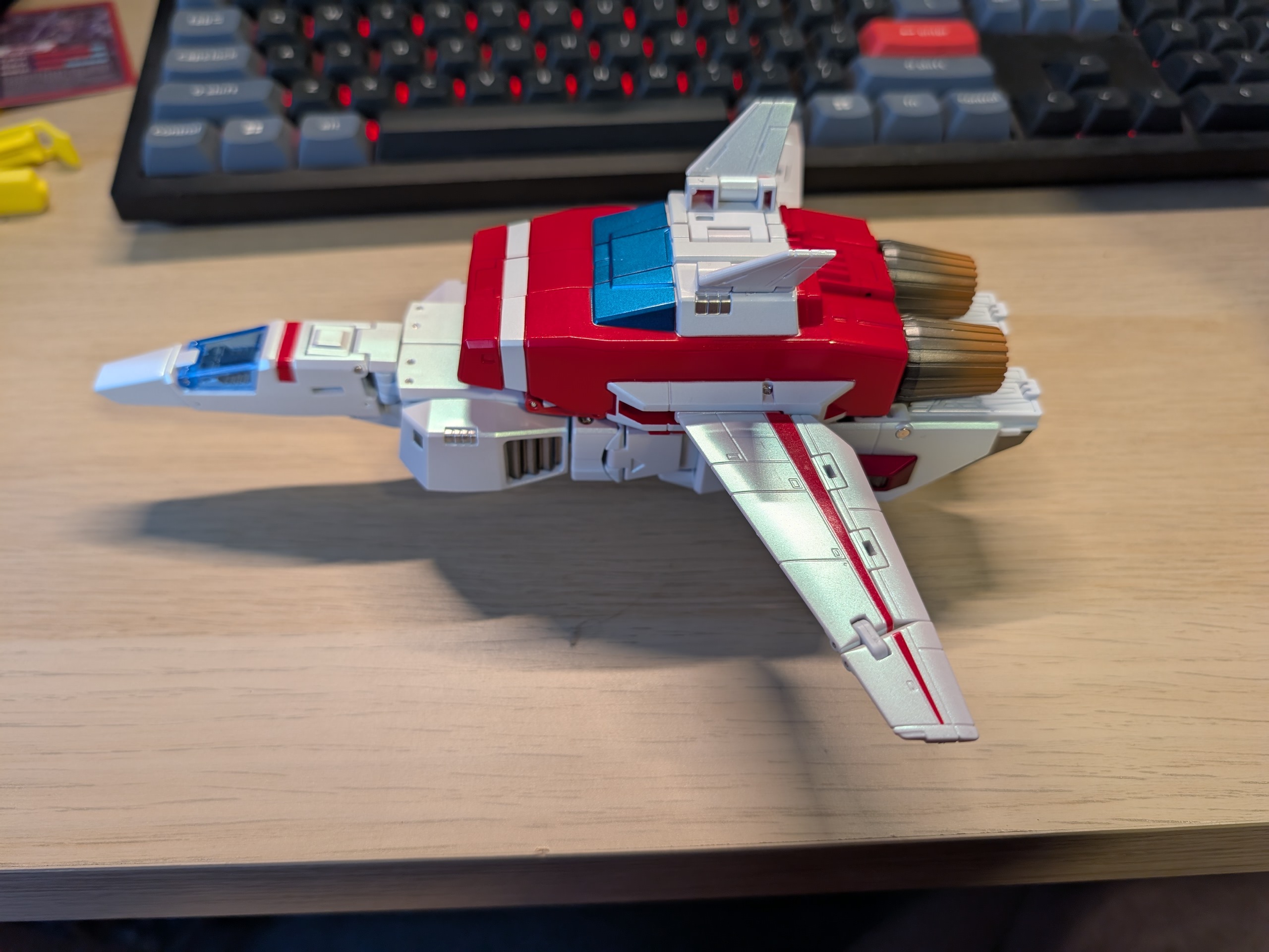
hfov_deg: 71.6
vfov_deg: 56.8
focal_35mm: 24
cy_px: 476
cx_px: 634
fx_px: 880
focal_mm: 6.9
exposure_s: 1/30.2
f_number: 1.68
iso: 46
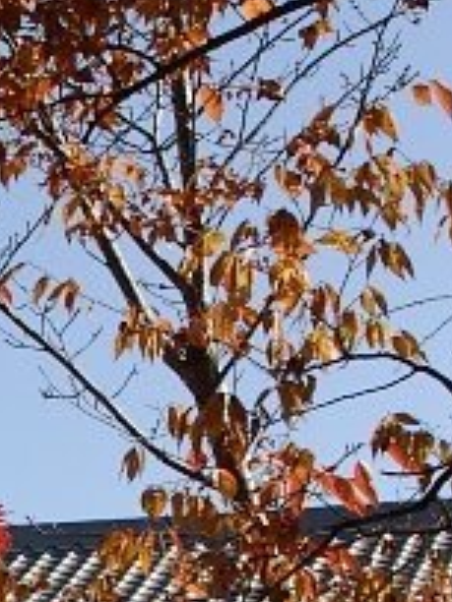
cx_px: -198
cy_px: 645
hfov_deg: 8.4
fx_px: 3029
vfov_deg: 11.2
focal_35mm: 174
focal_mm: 24
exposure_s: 1/350
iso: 200
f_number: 8
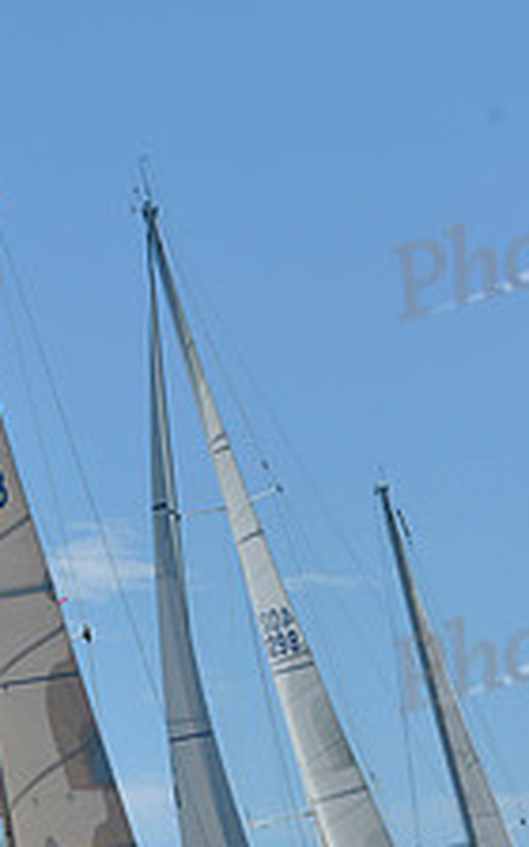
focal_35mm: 216
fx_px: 4983
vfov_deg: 9.7
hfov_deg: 6.1
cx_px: 198
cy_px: 473
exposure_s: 1/1250
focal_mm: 82
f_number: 10
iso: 280
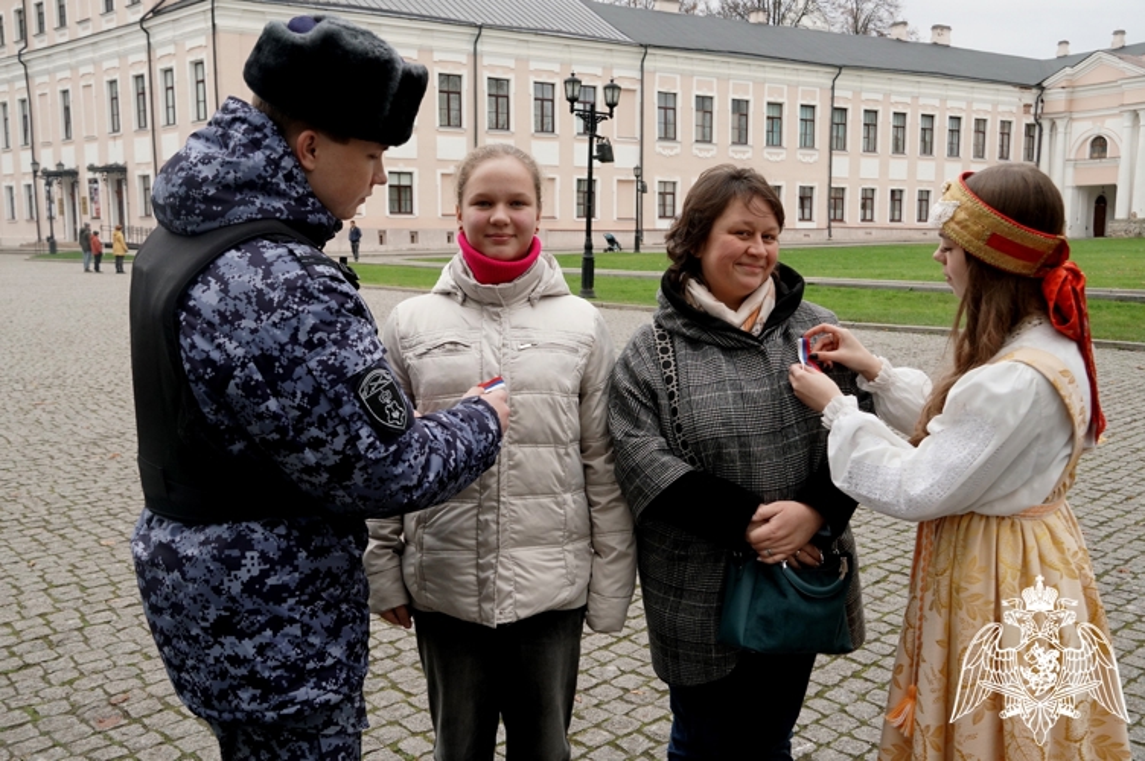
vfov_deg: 38.3
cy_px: 380
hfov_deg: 55.1
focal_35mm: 34
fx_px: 1096
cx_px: 572
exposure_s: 1/320
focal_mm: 23
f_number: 5.6
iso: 800
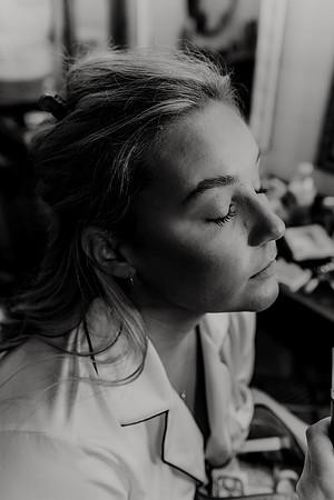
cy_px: 250
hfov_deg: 35.9
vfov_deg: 51.9
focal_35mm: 37
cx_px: 167
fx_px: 515
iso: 800
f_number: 2
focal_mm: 25
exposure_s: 1/640
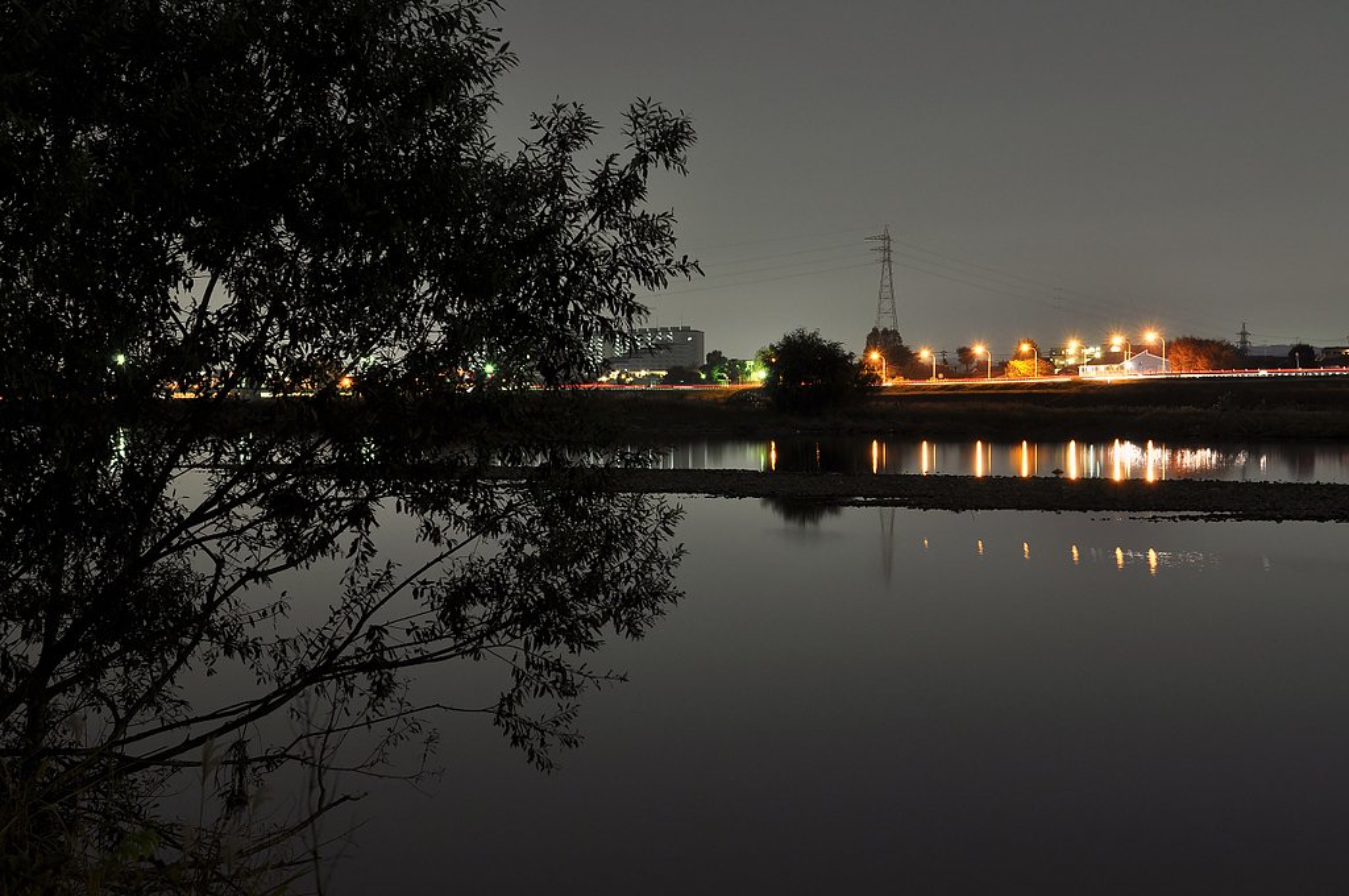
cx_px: 674
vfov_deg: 20.6
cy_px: 448
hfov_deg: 30.5
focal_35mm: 66
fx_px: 2470
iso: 200
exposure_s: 25
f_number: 8
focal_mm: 44
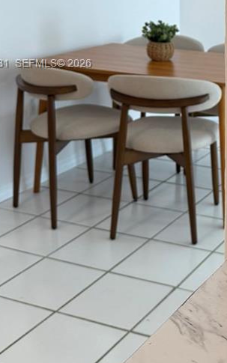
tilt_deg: -10.0
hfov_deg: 19.2
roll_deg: -1.8
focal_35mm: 63
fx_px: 624
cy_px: 64
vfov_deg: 31.5
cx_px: 290
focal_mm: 6.76
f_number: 1.78
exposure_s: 1/120
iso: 125
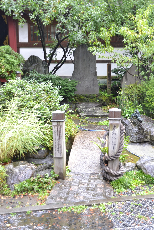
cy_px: 115
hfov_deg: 30.8
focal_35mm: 44
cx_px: 77
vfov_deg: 45.0
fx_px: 279
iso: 400
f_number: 4.5
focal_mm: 29
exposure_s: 1/80
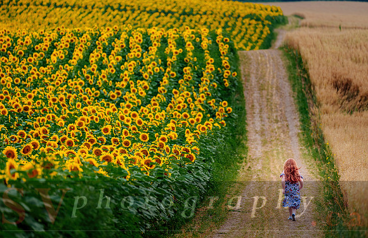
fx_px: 2044
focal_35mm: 202
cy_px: 119
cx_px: 184
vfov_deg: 6.7
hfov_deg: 10.3
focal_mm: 200
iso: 100
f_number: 2.8
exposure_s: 1/200
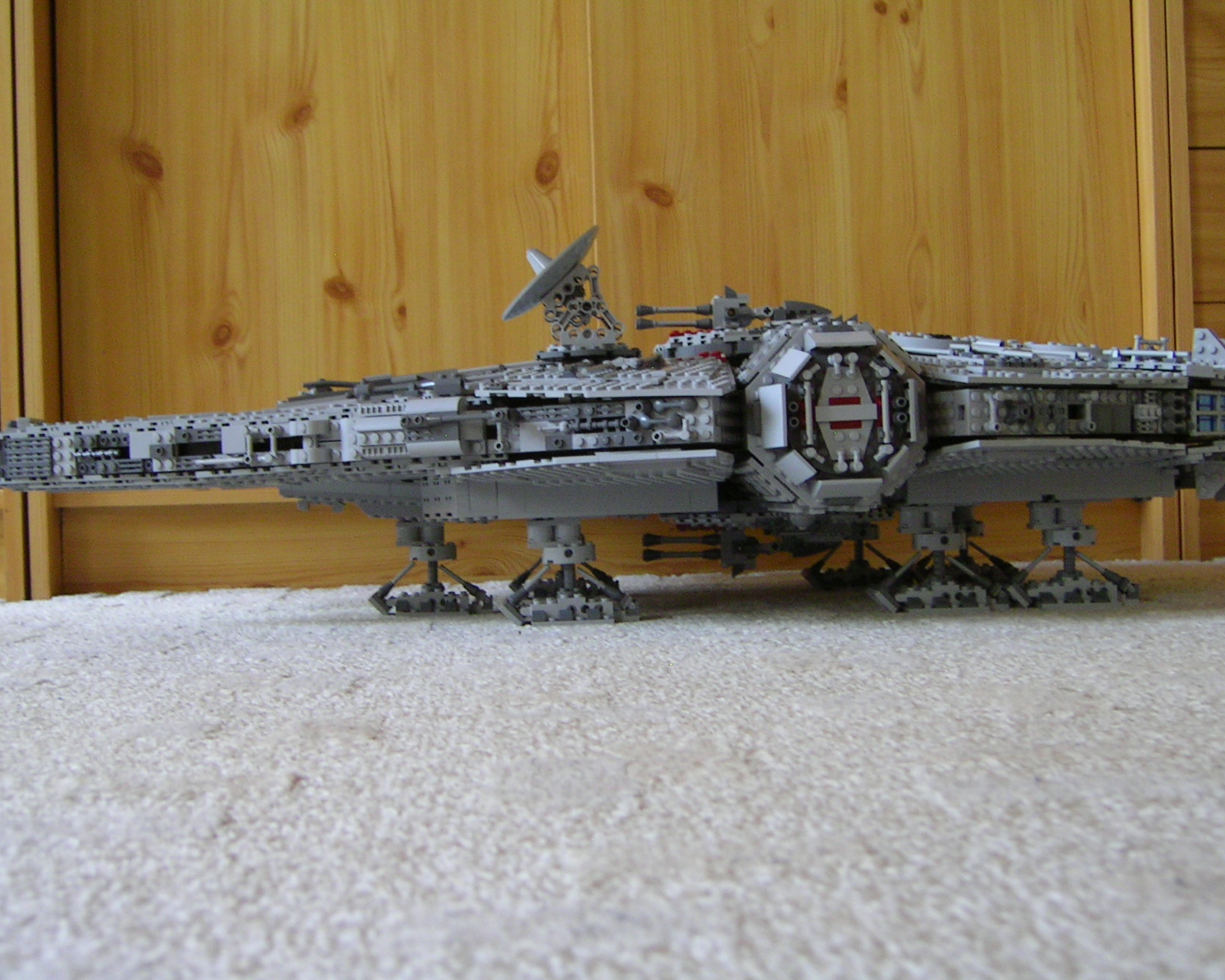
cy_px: 490
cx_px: 614
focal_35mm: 46
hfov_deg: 40.3
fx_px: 1668
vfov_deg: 32.7
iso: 100
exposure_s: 1/4.4
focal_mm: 6.9
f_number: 3.3
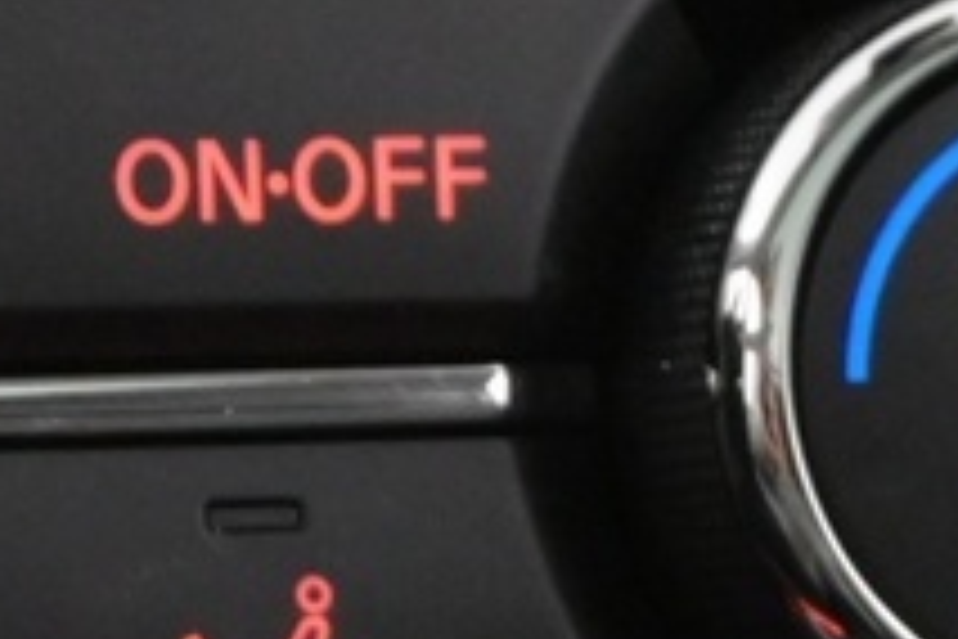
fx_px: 7903
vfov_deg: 4.6
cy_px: 256
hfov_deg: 6.8
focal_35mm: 297
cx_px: -652
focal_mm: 26
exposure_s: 1/50
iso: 2500
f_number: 4.5
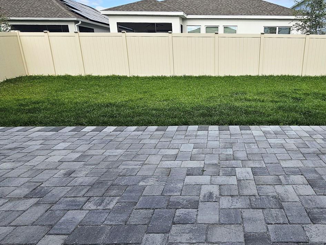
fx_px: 207
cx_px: 221
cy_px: 119
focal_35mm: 22
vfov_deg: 61.1
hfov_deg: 73.7
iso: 50
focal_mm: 2.2
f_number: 2.2
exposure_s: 1/1780
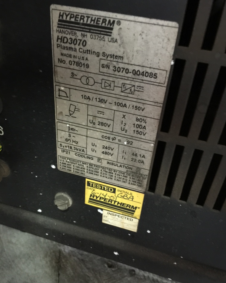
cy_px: 148
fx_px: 259
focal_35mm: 31
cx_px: 113
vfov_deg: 57.2
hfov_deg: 47.1
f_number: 2.2
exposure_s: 1/4
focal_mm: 4.15
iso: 125
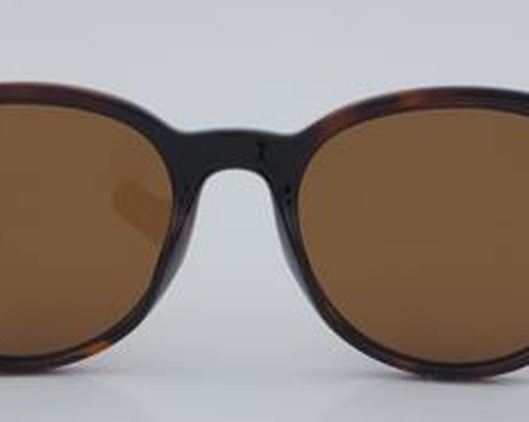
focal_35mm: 121
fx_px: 1893
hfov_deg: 15.9
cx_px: 238
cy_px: 238
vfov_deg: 12.7
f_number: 32
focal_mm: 50
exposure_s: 1/4
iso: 100
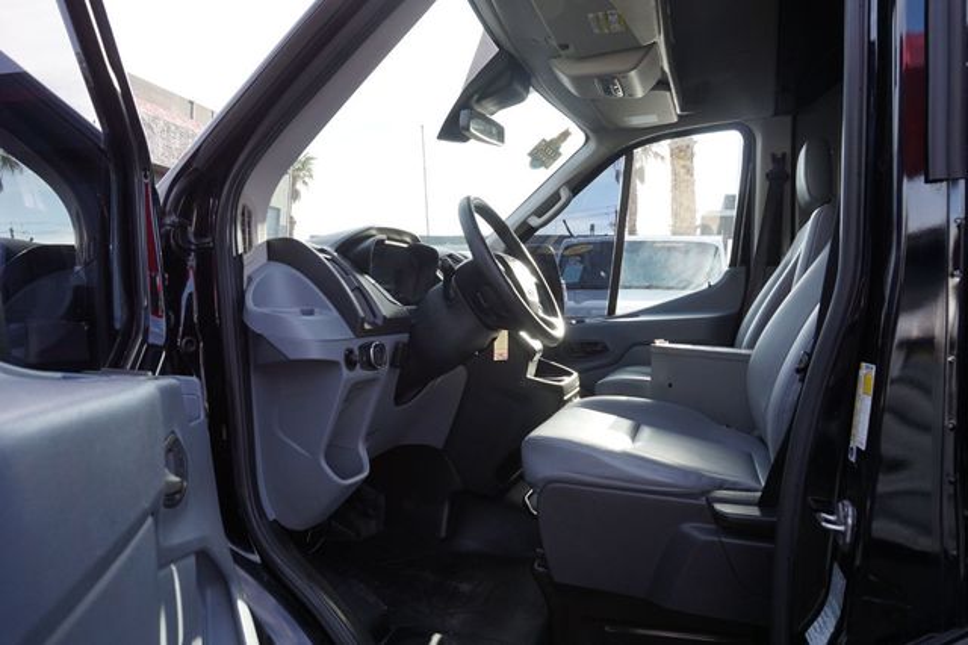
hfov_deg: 73.8
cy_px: 322
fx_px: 645
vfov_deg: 53.1
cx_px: 484
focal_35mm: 24
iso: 100
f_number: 6.3
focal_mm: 16
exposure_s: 1/80
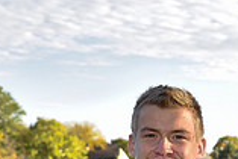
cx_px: 259
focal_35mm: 177
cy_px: 292
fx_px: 1171
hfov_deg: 11.4
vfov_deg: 7.5
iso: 200
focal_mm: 48
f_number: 6.3
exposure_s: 1/160
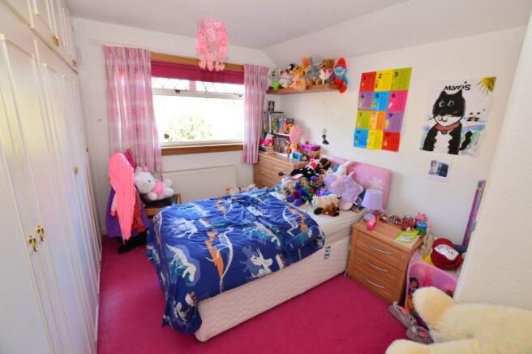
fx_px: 221
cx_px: 266
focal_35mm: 15
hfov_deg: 100.4
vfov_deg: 77.2
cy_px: 177
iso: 400
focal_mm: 10
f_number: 4
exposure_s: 1/60
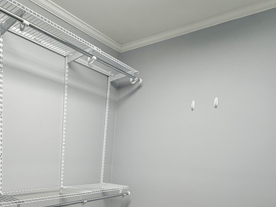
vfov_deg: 44.0
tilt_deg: -8.8
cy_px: 186
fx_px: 231
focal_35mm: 29
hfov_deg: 59.9
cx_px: 88
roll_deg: -3.3
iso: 125
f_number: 2.2
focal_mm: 2.22
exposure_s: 1/120
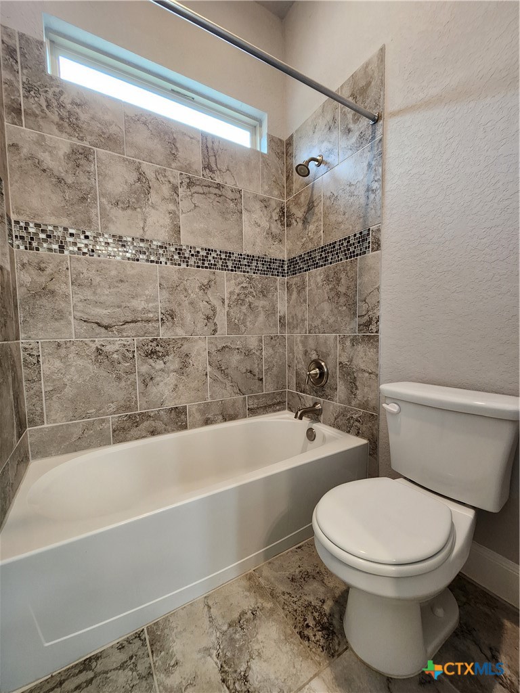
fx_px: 260
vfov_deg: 106.2
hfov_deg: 89.9
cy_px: 346
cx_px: 260
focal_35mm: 13
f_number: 2.2
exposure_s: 1/60
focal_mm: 2.2
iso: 320
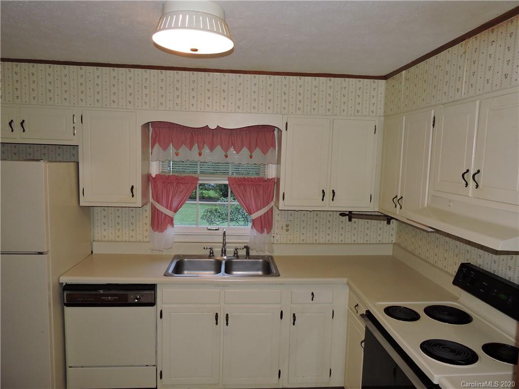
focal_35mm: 24
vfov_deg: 56.8
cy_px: 194
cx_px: 260
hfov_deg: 71.6
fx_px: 360
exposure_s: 1/30
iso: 200
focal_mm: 4.3
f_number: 3.3
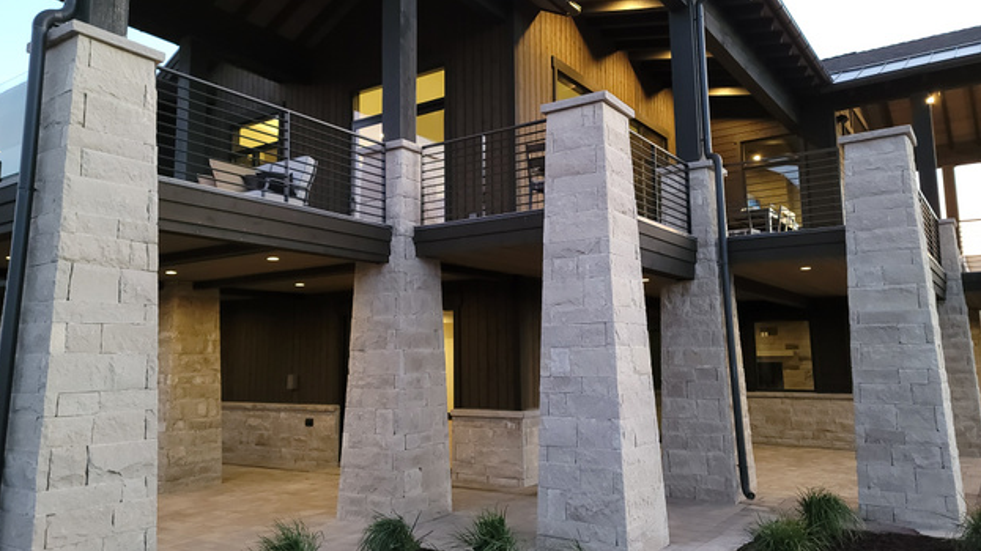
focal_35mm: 28
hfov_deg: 67.9
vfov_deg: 41.4
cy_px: 260
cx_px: 482
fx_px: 728
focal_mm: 7
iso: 320
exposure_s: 1/40
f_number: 1.8
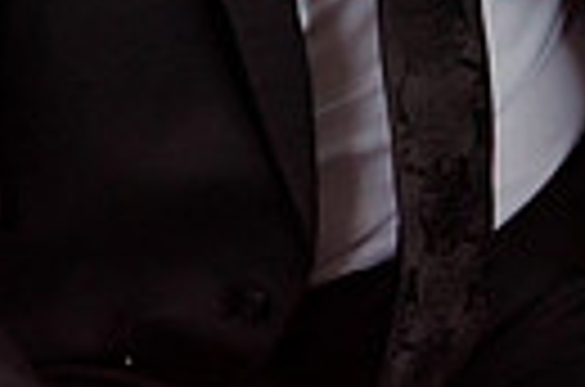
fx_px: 2286
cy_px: -620
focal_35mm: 141
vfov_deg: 8.6
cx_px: 472
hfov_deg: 14.5
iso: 2000
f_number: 2.8
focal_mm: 24
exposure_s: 1/200
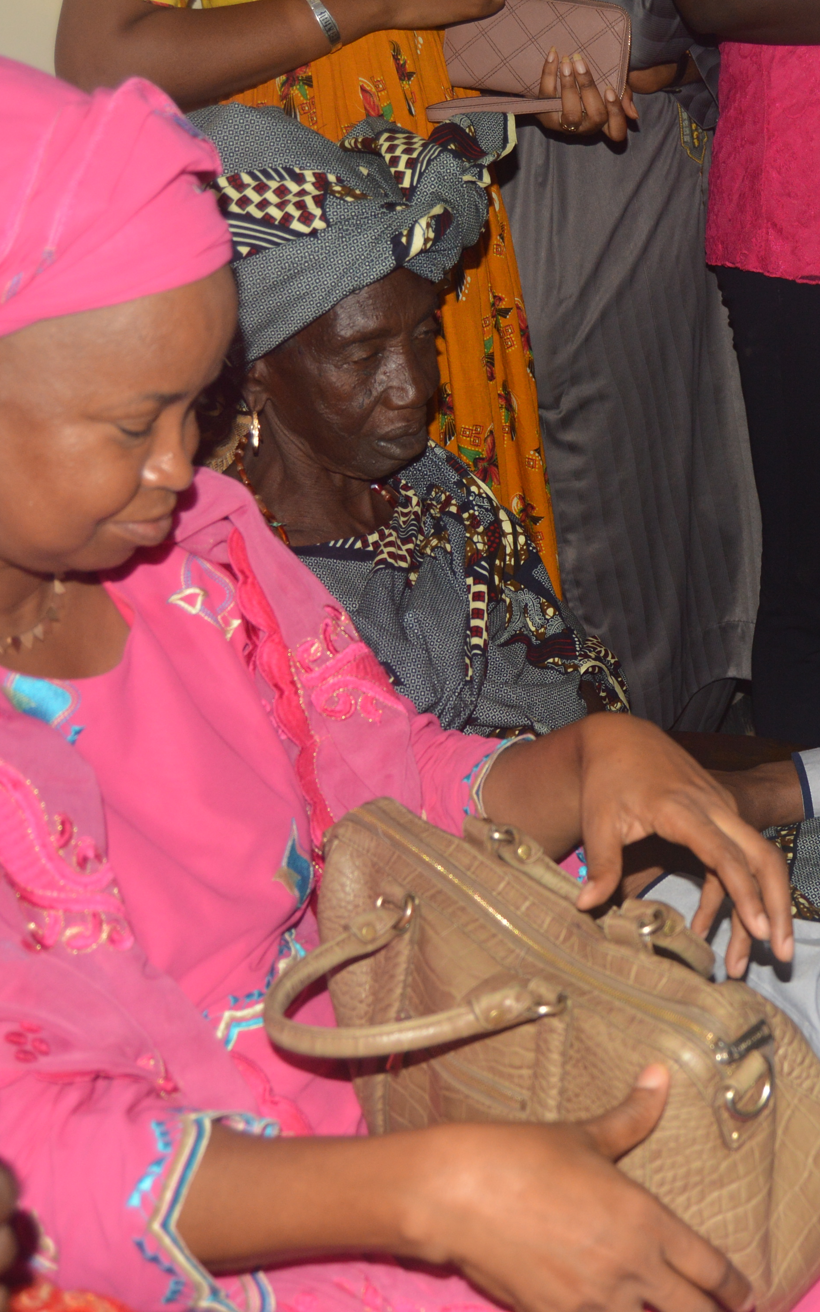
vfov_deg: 39.6
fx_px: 1824
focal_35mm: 51
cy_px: 655
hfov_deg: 24.4
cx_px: 782
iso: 400
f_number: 3.5
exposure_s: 1/200
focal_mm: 22
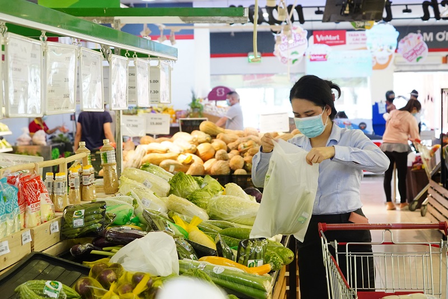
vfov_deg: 20.3
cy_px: 150
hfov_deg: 30.1
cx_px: 224
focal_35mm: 67
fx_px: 834
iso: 3200
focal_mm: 45
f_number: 4
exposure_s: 1/160
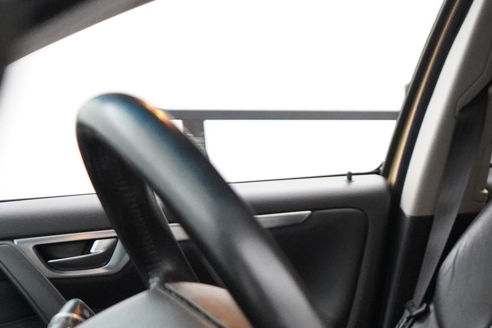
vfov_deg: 15.8
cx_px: 605
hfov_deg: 22.6
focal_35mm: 82
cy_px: 422
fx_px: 1121
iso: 10000
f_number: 4
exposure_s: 1/160
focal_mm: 31
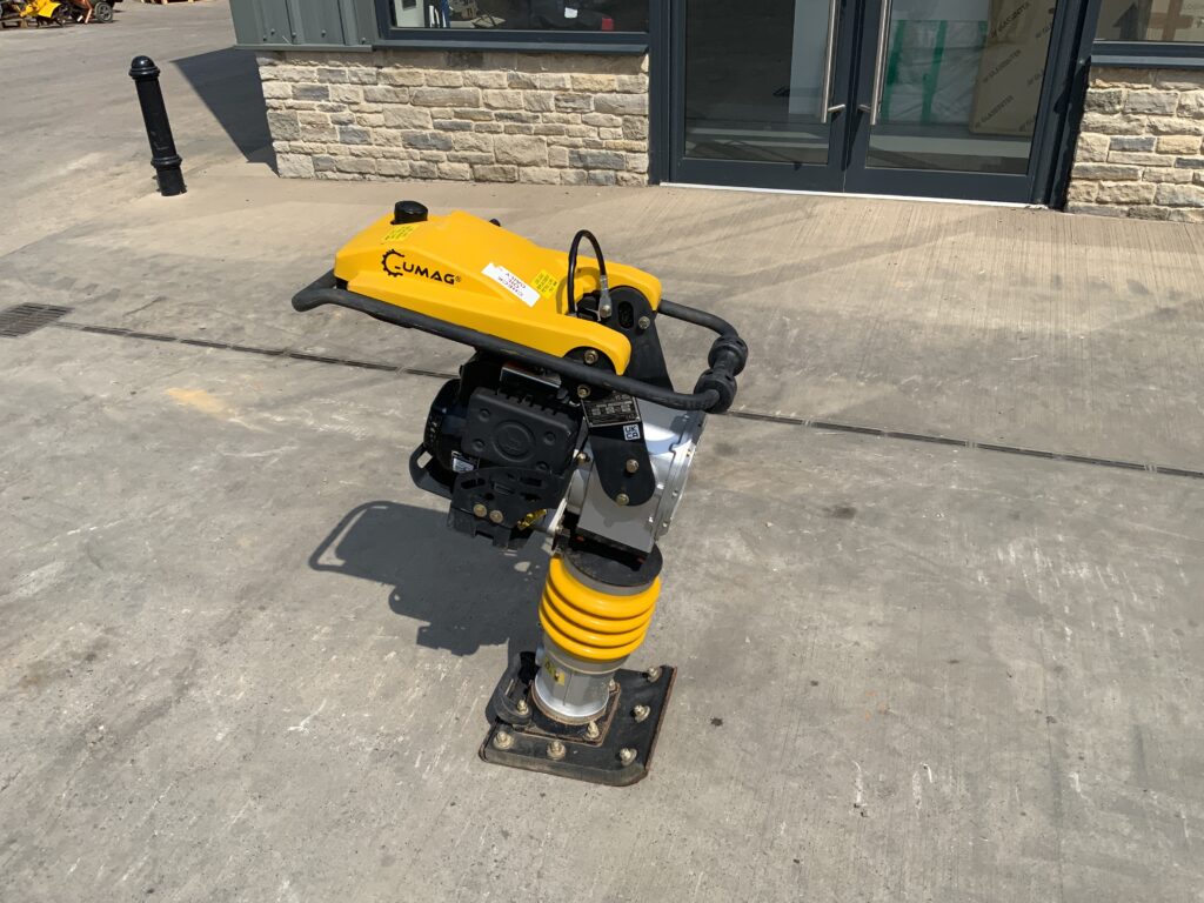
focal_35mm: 29
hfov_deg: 61.7
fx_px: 1009
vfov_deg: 48.2
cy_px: 452
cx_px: 602
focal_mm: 3
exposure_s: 1/2667
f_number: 1.8
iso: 20
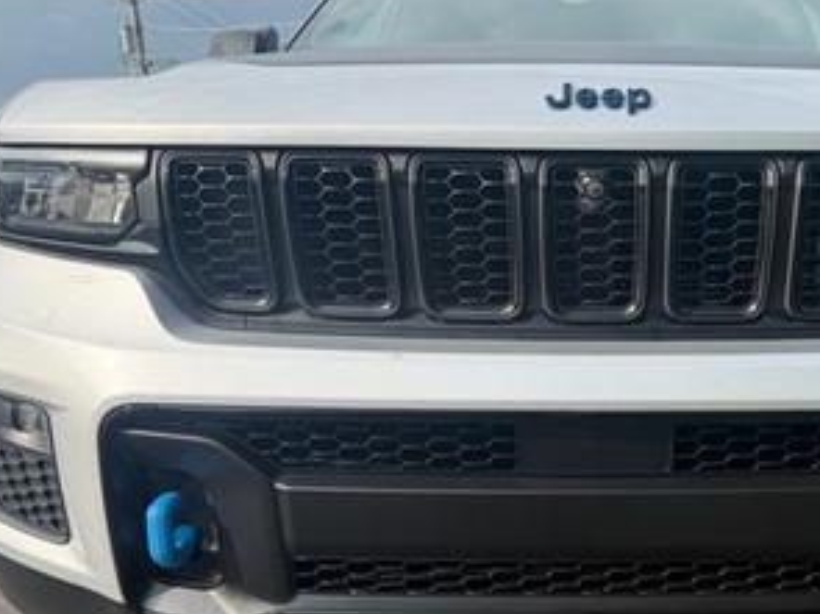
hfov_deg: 44.3
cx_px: 614
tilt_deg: -14.7
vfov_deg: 34.8
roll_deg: +3.9
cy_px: 408
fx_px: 971
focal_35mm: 41
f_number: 1.78
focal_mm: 6.76
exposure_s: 1/3279
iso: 100
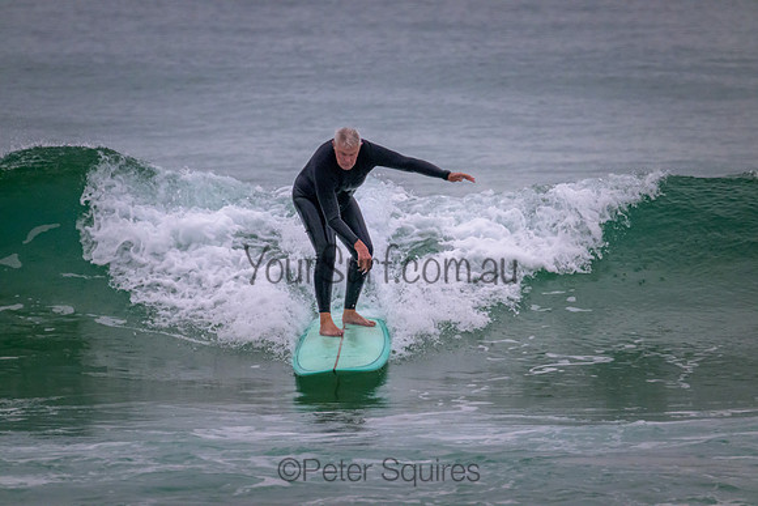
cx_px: 379
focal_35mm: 800
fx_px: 16848
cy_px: 253
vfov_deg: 1.7
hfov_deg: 2.6
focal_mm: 800
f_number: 11
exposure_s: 1/1250
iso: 5600
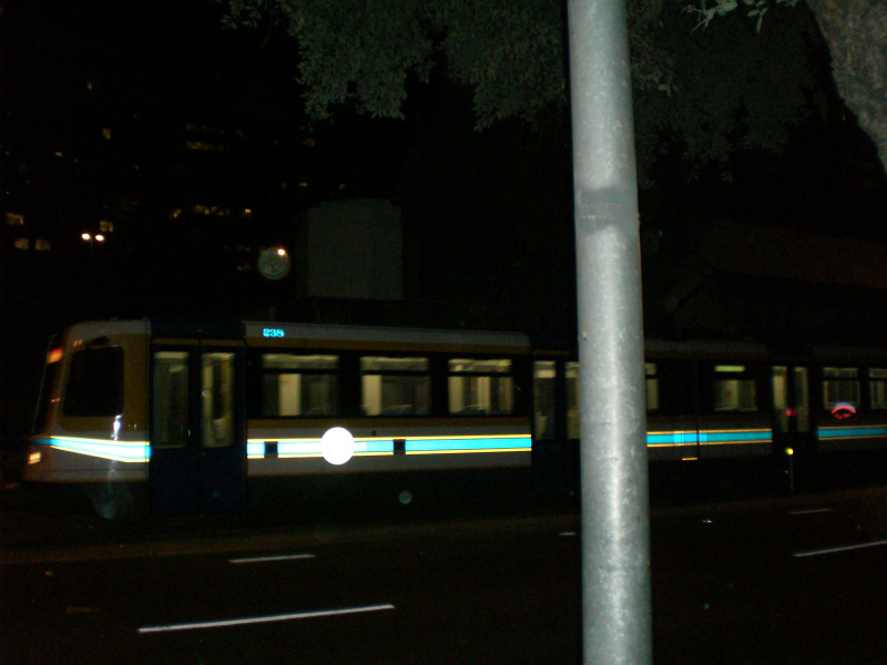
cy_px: 332
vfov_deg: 37.7
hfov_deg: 49.0
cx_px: 444
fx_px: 974
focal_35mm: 38
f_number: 3.1
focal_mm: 6.3
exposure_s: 1/60
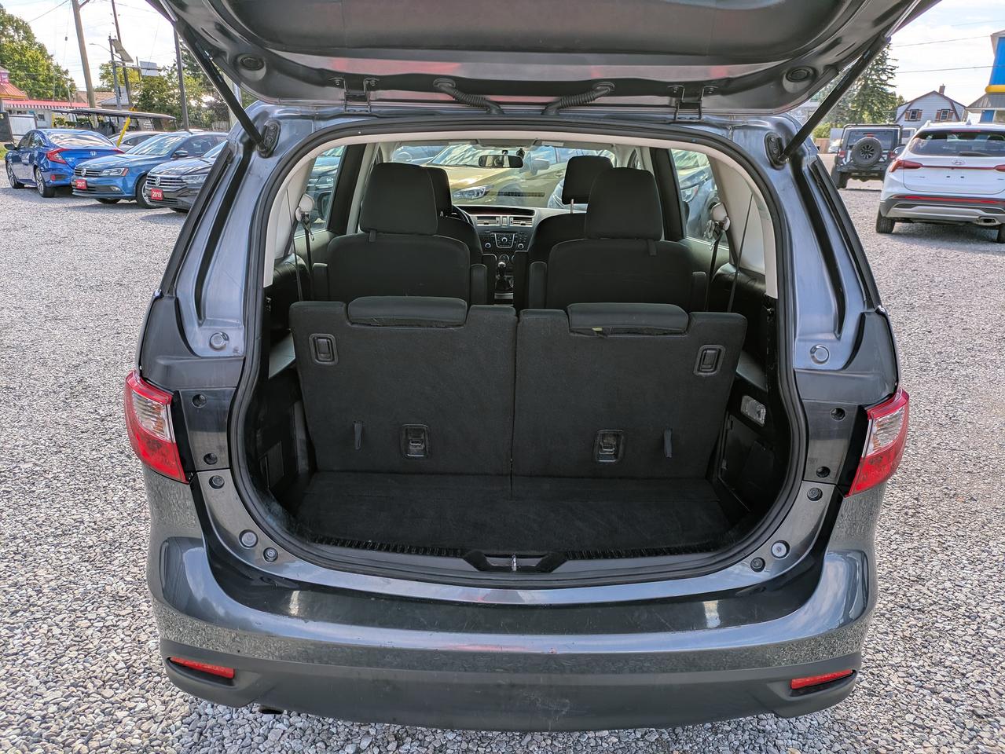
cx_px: 502
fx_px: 726
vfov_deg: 54.9
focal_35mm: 25
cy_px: 377
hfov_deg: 69.4
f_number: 1.89
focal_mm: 5.43
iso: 37
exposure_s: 1/899
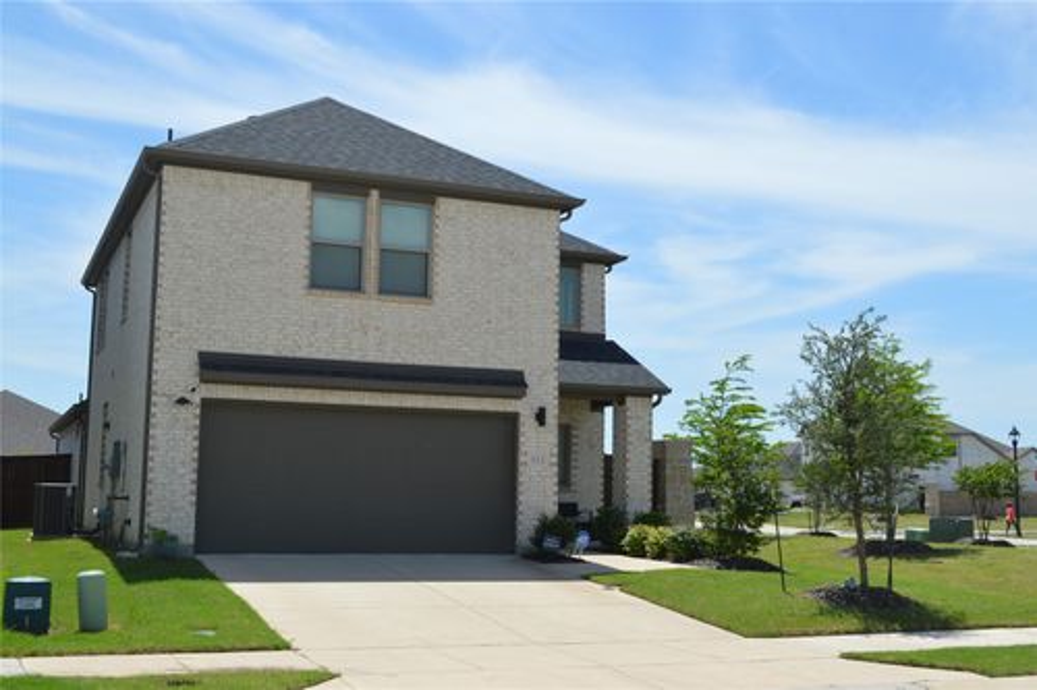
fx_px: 1209
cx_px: 518
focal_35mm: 42
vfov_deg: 31.9
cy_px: 345
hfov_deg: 46.4
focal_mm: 28
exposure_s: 1/250
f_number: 8
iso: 100
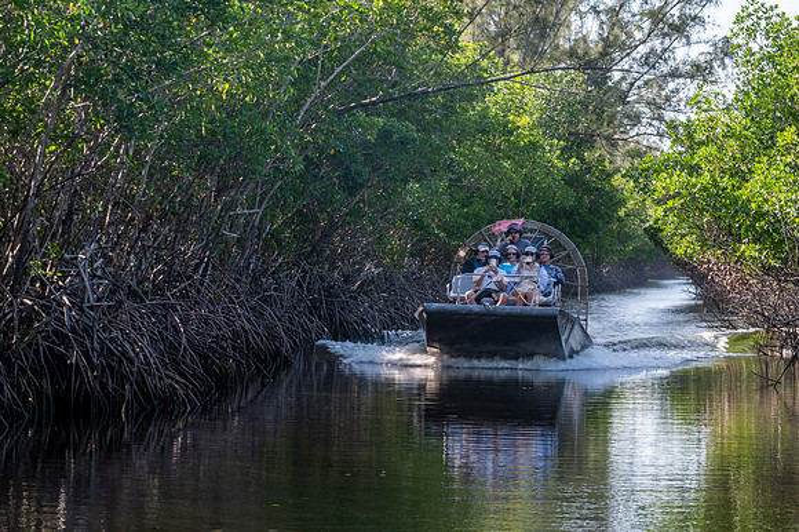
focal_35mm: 135
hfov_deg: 15.2
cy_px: 255
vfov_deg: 10.2
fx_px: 2985
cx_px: 466
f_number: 16
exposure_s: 1/80
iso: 320
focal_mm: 105
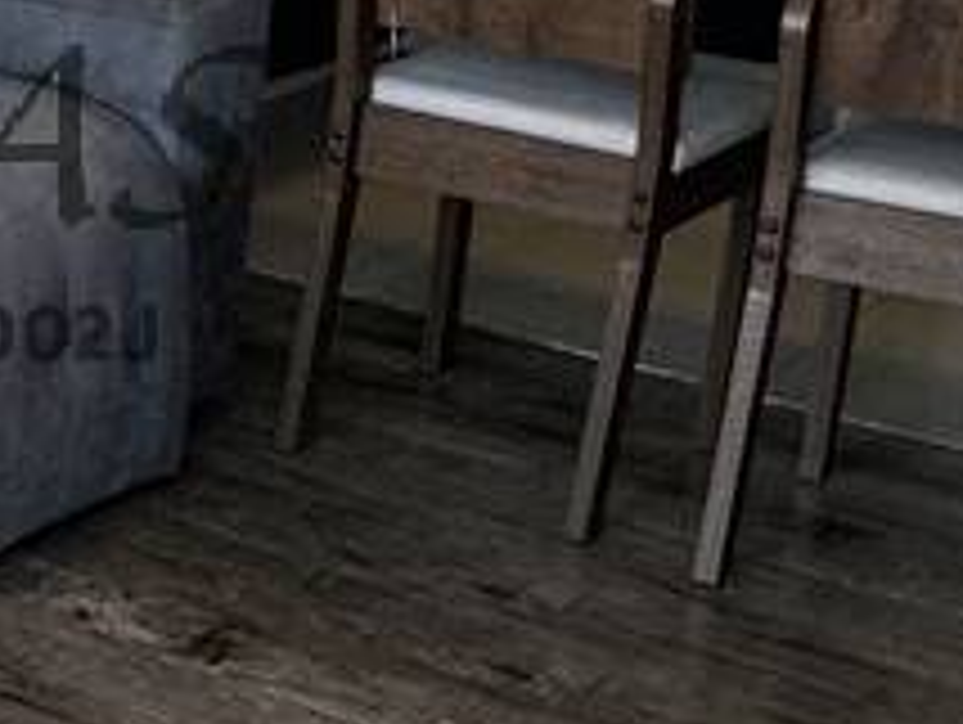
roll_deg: -0.3
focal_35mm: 94
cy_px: 112
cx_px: -734
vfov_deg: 15.6
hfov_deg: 17.3
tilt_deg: -15.4
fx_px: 2618
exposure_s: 1/120
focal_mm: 2.22
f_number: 2.2
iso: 125
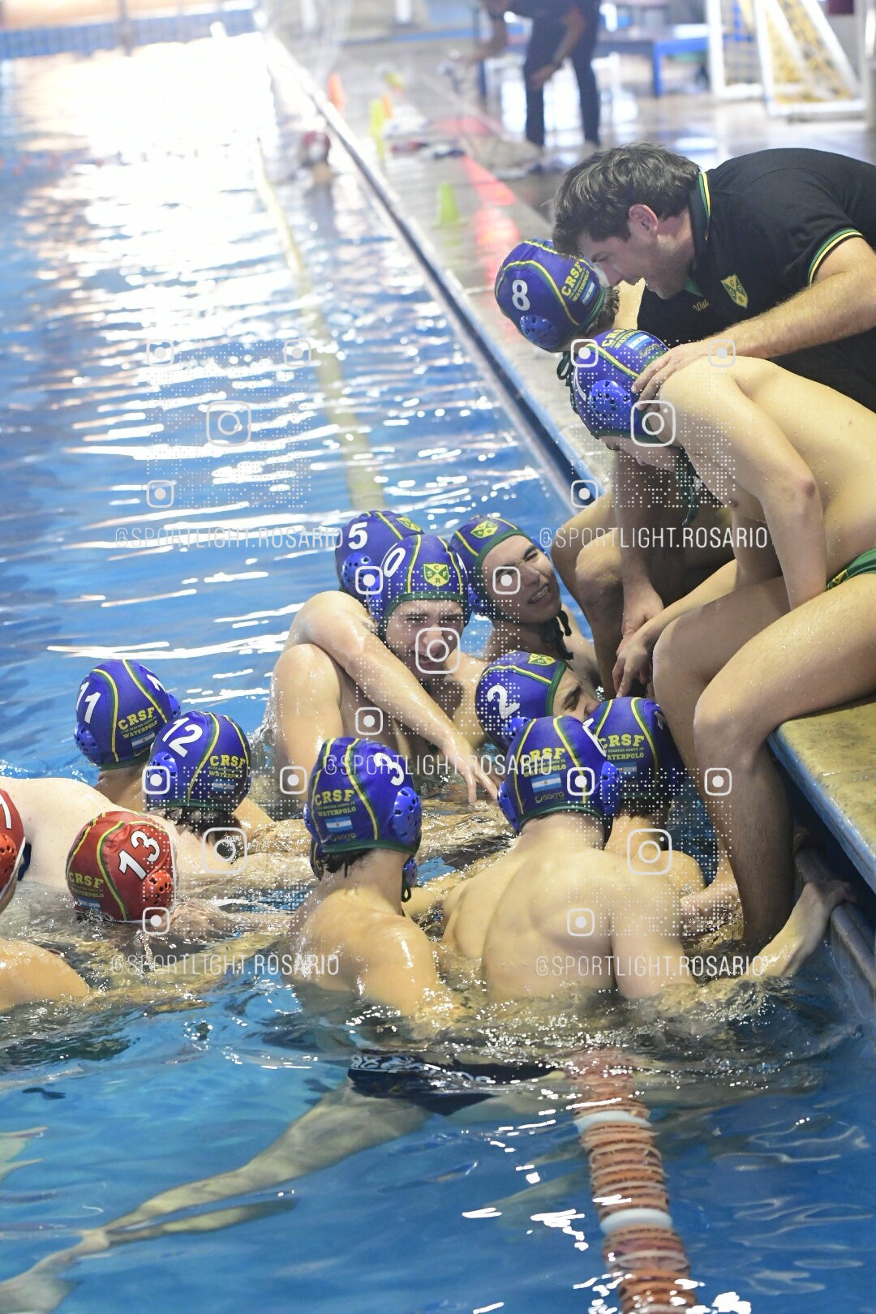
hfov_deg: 13.0
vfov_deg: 19.5
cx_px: 438
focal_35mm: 105
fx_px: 3832
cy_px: 657
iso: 6400
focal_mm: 70
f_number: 3.2
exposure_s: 1/500
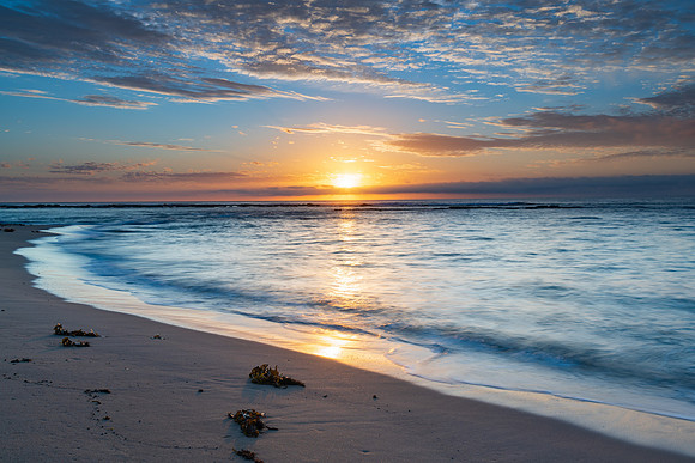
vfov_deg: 39.1
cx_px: 359
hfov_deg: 56.0
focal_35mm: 34
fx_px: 653
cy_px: 239
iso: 31
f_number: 9
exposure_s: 1
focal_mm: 32
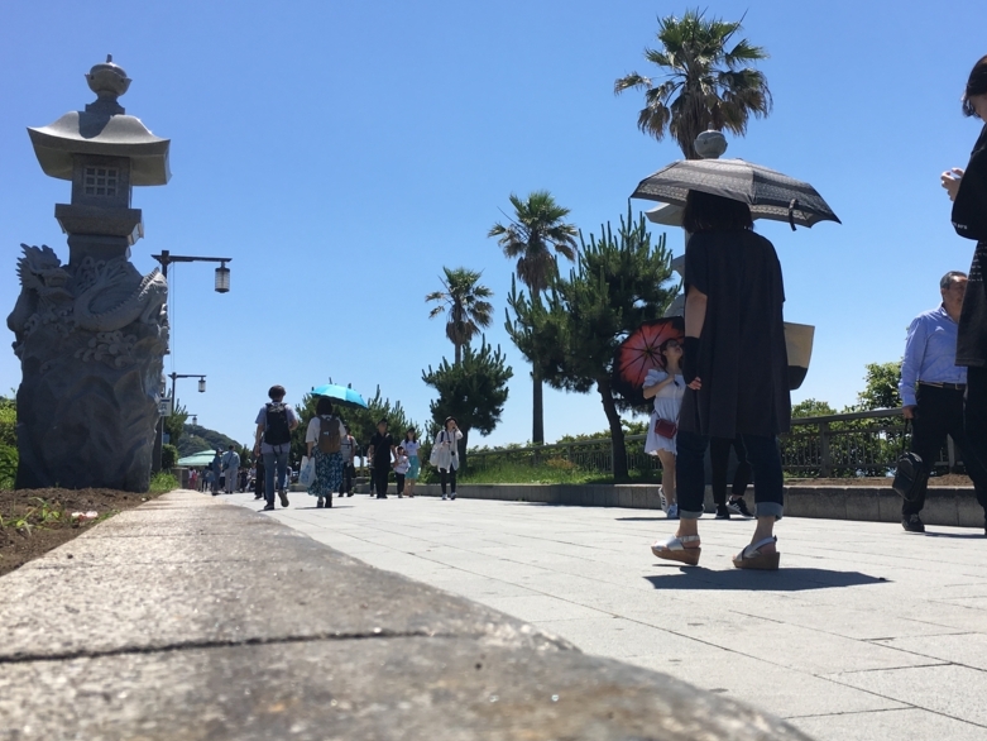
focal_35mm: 38
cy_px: 324
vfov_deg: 37.7
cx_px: 574
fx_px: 1084
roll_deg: +0.9
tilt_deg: +7.8
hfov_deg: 48.8
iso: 25
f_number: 2.2
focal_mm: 4.15
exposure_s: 1/1972
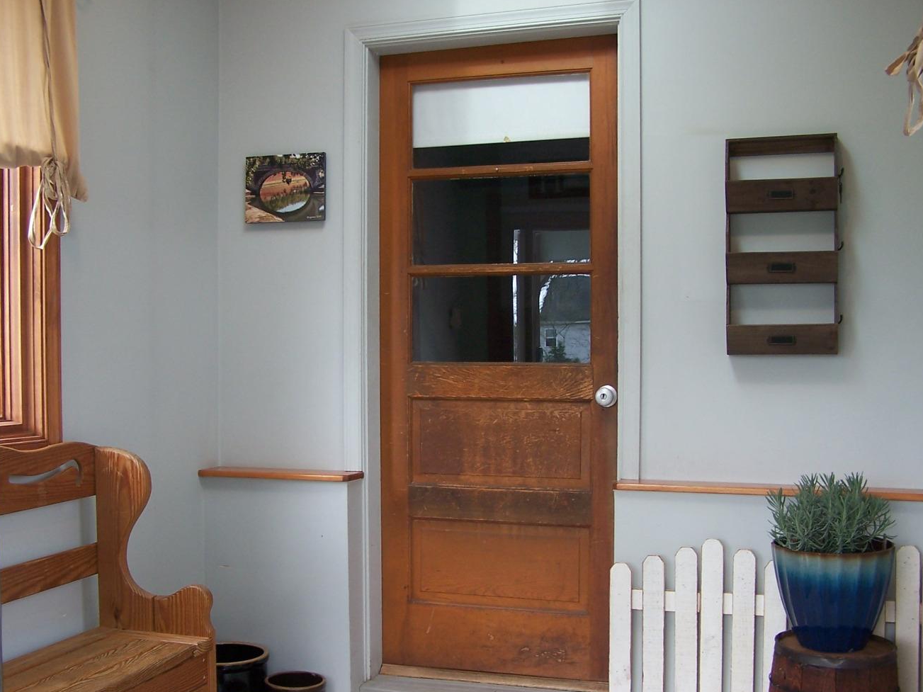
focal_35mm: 42
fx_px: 1120
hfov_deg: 44.8
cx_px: 458
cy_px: 378
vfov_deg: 34.3
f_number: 2.8
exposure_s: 1/45
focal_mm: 6.3
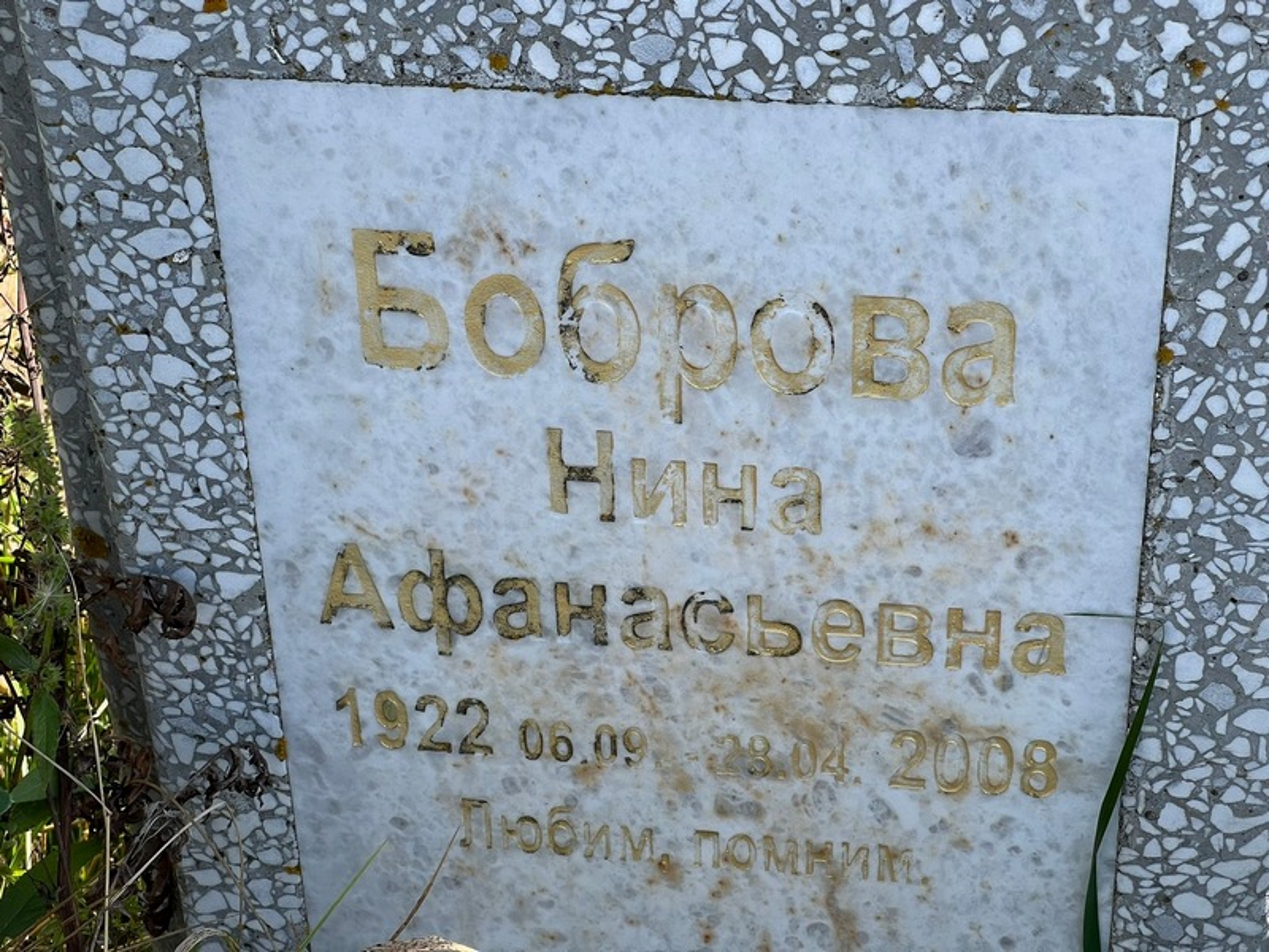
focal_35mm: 77
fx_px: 2823
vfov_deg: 19.1
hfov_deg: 25.3
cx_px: 634
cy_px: 476
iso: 32
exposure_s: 1/203
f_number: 2.8
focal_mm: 9
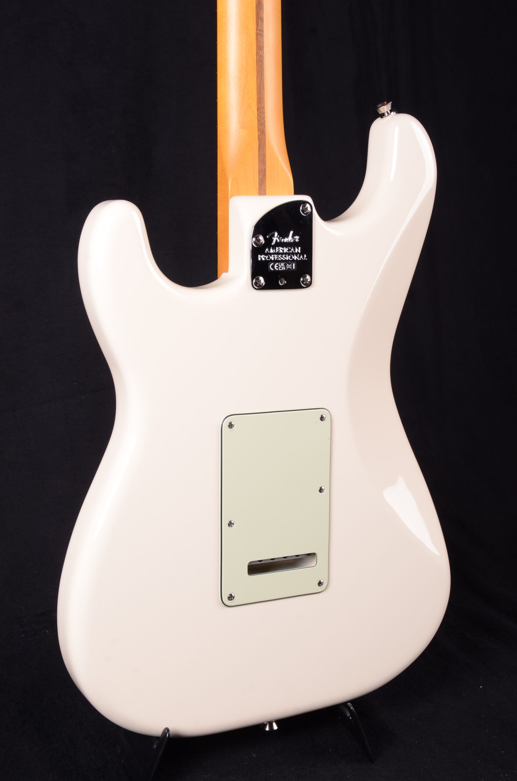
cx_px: 258
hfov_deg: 23.7
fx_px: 1233
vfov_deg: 35.1
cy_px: 390
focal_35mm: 57
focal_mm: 38
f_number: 13
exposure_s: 1/200
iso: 200
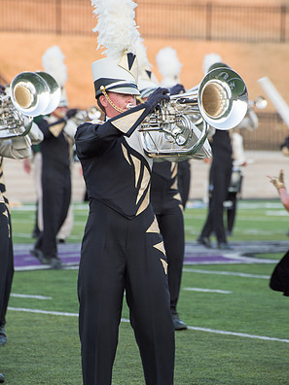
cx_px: 144
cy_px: 187
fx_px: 2916
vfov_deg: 7.6
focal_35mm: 262
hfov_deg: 5.7
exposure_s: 1/200
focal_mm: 240
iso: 640
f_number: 7.1
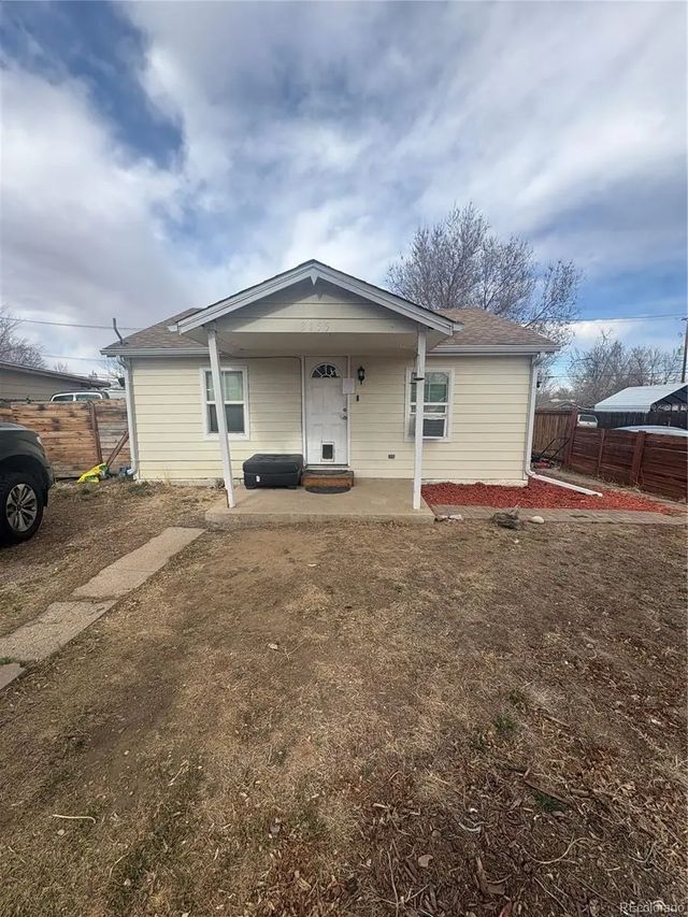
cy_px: 458
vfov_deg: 102.1
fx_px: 371
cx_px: 344
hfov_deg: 85.7
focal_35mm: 14
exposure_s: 1/1094
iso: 50
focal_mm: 2.22
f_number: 2.2
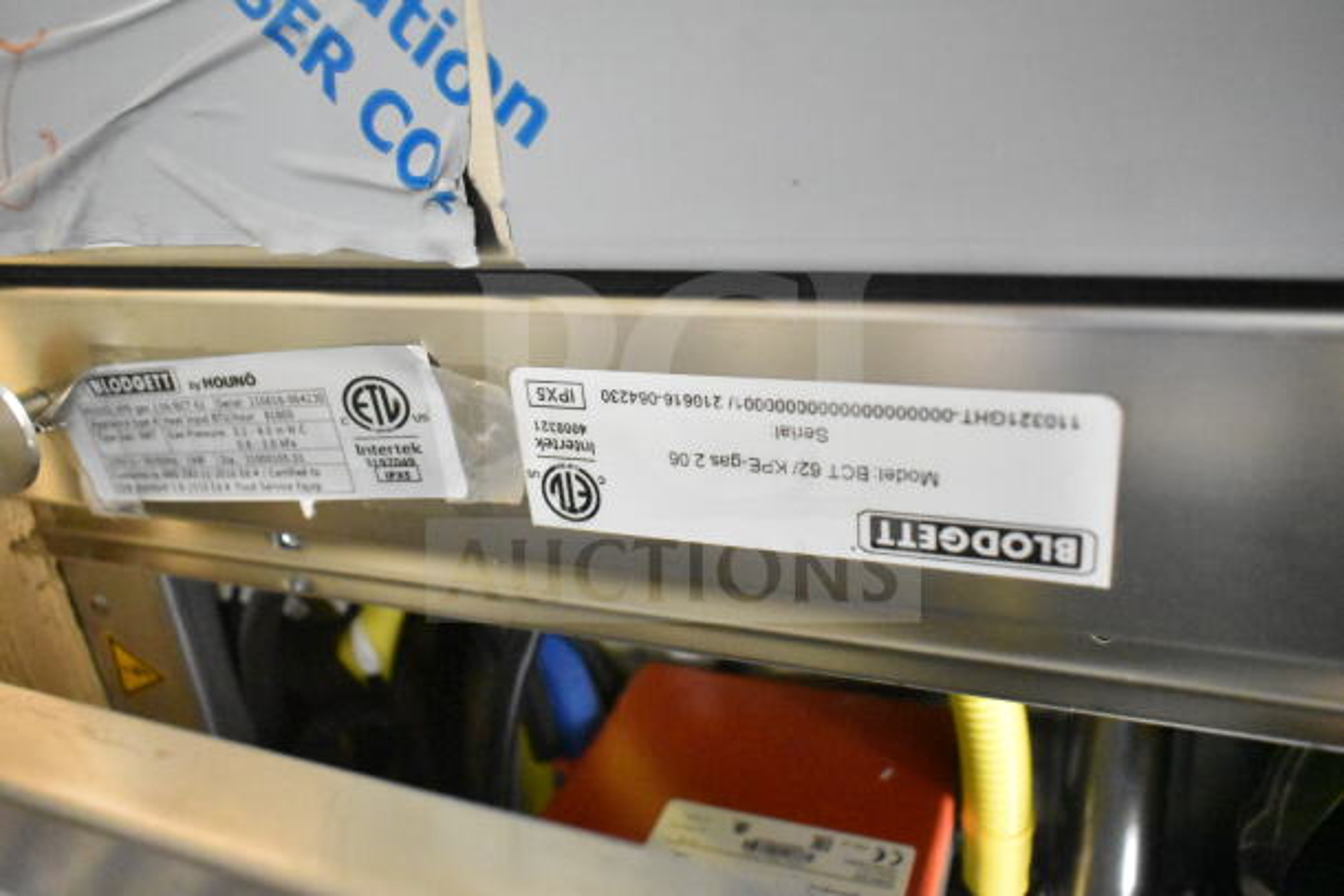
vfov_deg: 43.6
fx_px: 1120
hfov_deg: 61.9
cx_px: 672
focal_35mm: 30
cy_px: 448
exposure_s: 1/30
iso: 14400
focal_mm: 20
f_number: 3.5
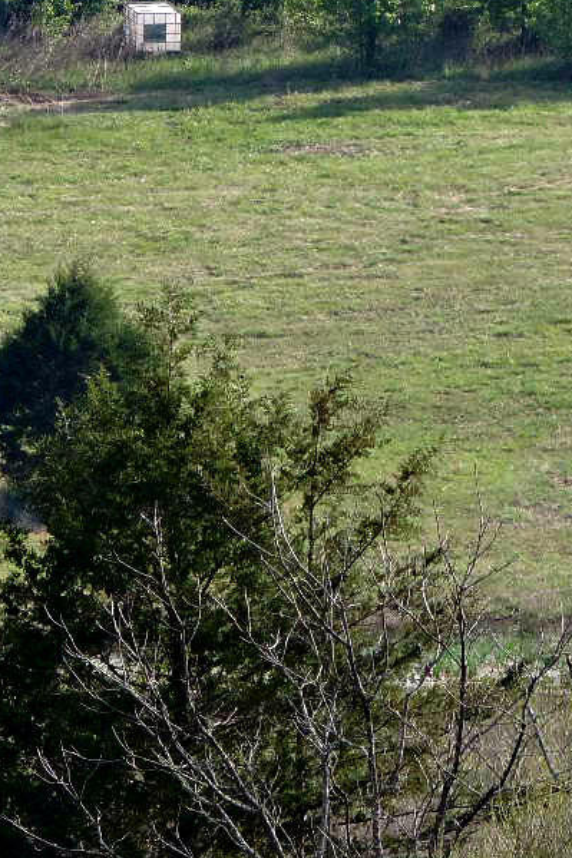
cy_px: 36
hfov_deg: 2.0
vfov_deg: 3.0
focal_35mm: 695
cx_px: 467
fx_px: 16572
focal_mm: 44.5
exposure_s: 1/200
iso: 80
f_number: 4.7
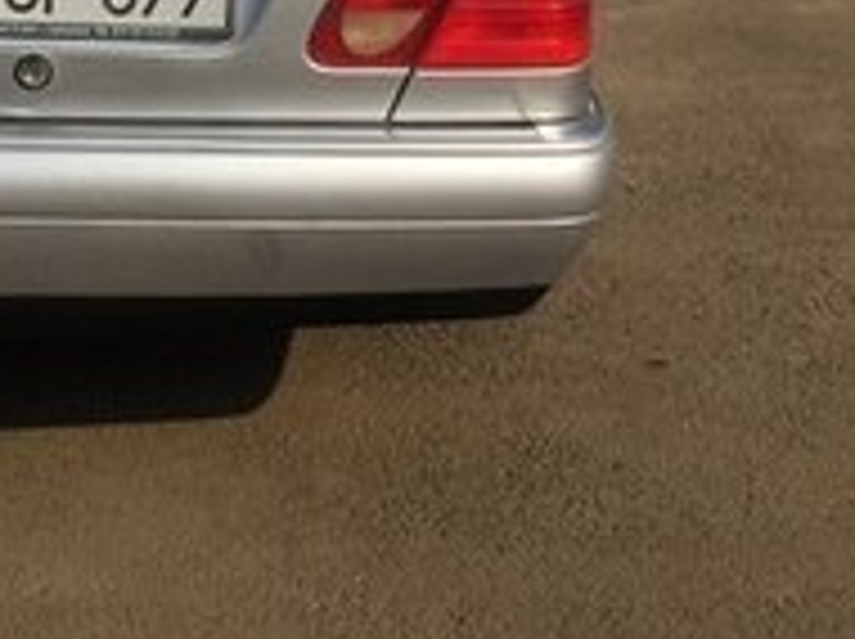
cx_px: 202
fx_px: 2492
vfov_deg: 13.9
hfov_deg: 19.3
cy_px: -259
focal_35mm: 101
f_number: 2.2
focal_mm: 4.15
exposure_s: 1/4405
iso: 32
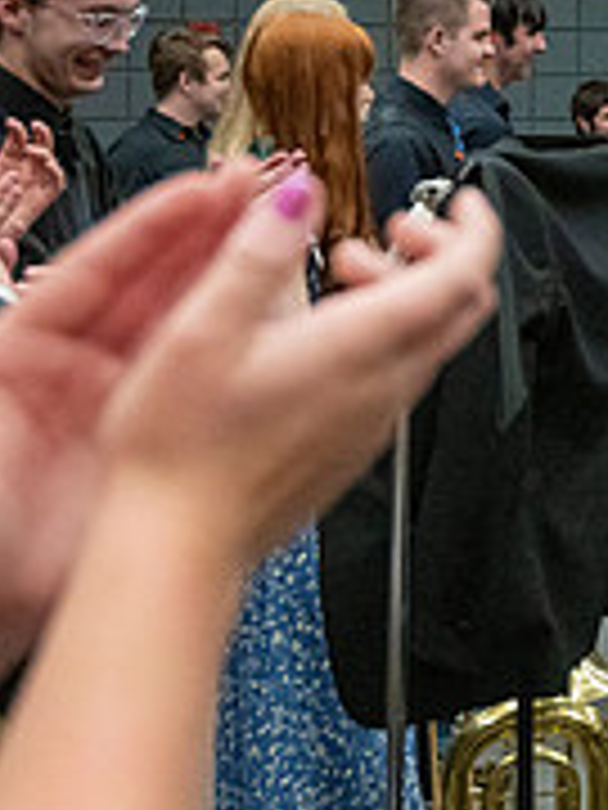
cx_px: 1090
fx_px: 2108
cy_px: 97
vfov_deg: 21.3
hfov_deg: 14.5
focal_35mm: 90
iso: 10000
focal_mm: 29
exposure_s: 1/500
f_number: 4
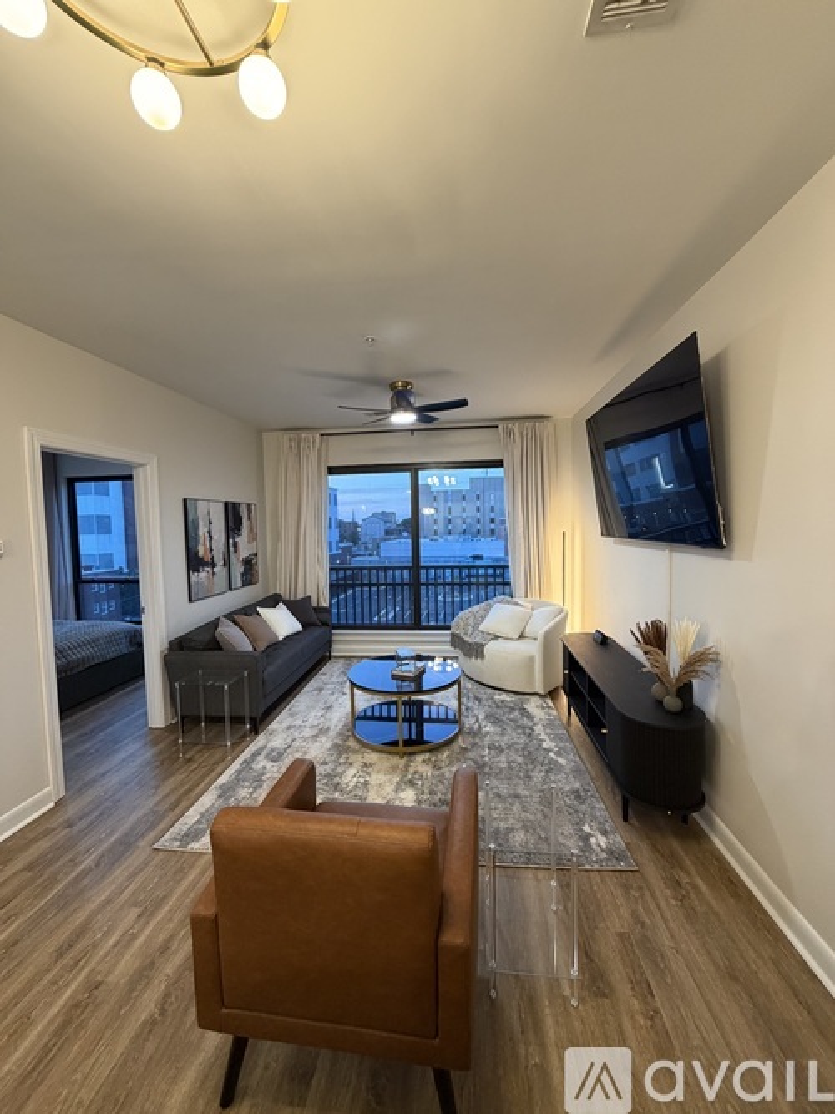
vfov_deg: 102.1
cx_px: 418
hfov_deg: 85.7
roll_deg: +0.6
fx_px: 450
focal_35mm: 14
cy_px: 557
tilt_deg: -3.7
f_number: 2.2
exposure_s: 1/62
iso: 320
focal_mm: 2.22
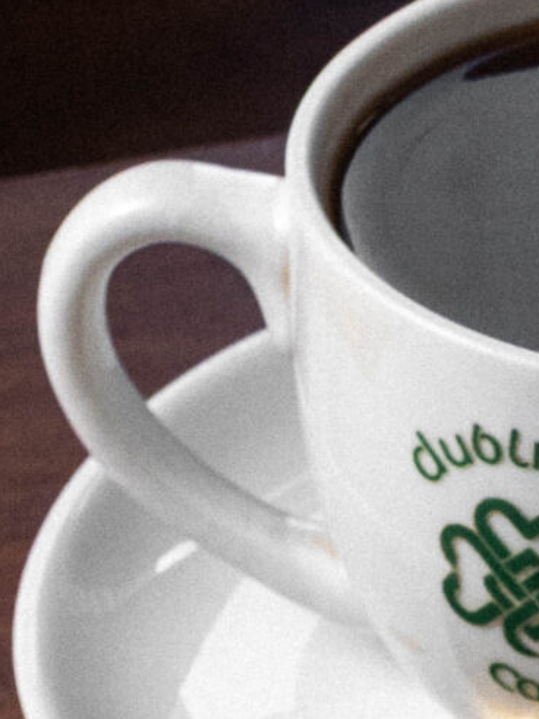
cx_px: 280
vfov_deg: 3.2
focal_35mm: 626
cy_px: 1261
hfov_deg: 2.4
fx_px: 13002
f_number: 7.1
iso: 400
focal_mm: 60
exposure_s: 1/160
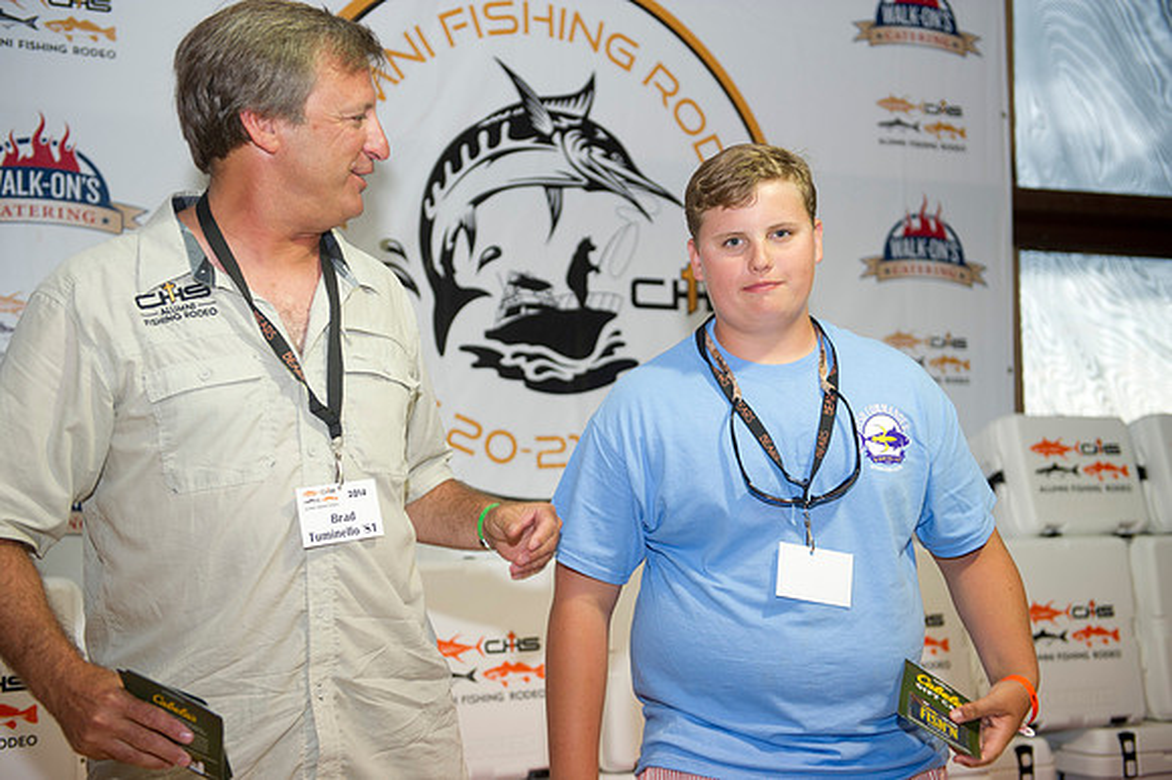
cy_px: 390
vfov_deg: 28.0
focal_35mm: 48
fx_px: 1562
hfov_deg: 41.1
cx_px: 586
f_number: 3.2
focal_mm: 48
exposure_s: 1/250
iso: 500
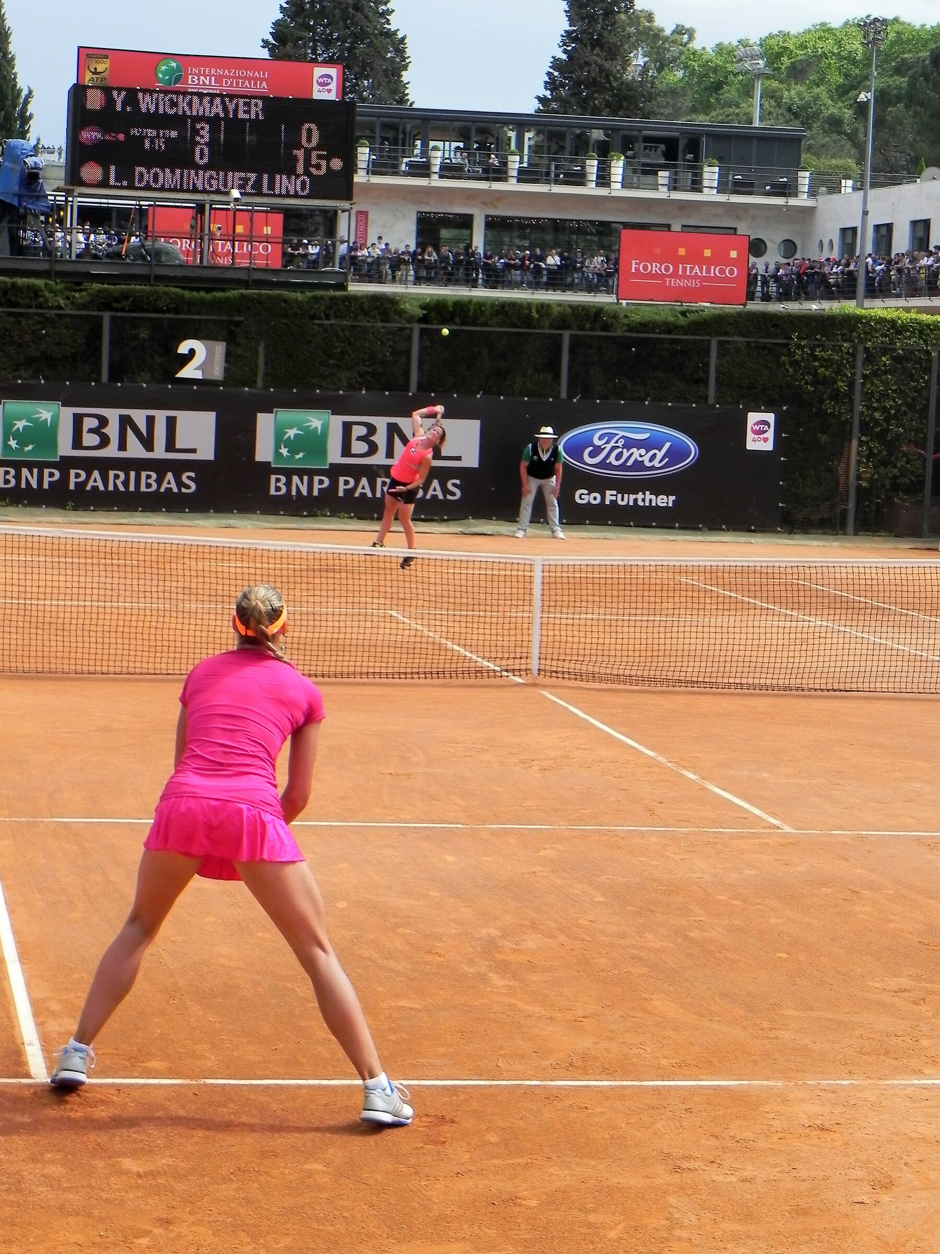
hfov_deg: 17.4
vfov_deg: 23.0
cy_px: 627
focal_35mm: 85
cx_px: 470
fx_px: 3078
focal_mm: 15.1
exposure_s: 1/360
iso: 160
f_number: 6.3
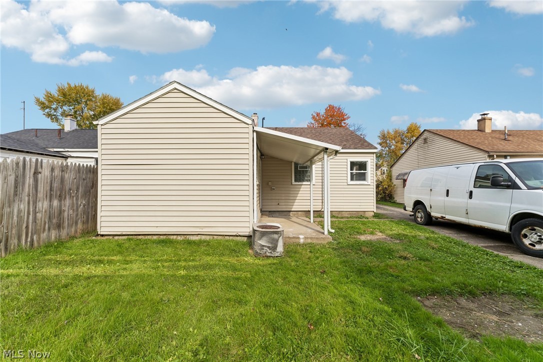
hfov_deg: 104.3
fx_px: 211
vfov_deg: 81.2
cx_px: 272
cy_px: 181
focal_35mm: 14
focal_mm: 14
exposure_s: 1/400
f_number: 8
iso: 200
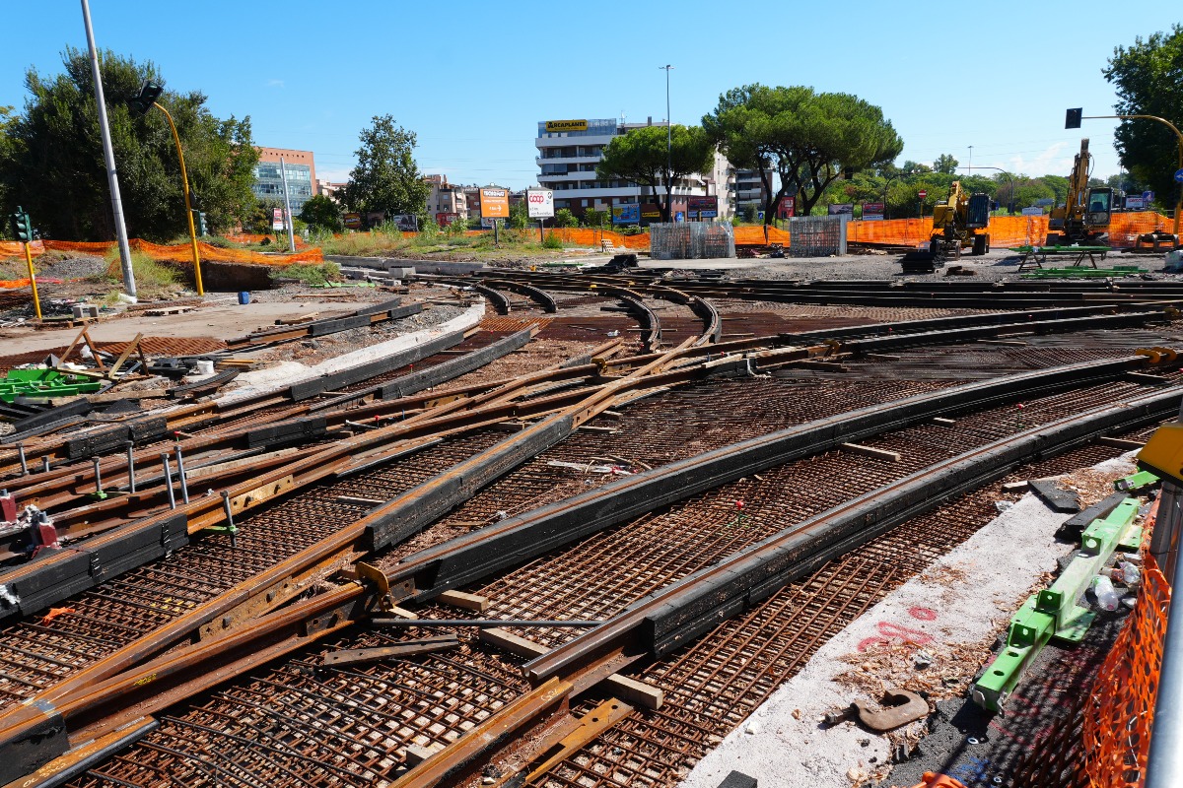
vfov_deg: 53.1
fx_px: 789
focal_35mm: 24
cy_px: 394
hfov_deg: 73.7
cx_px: 592
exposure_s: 1/160
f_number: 10
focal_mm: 16
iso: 100
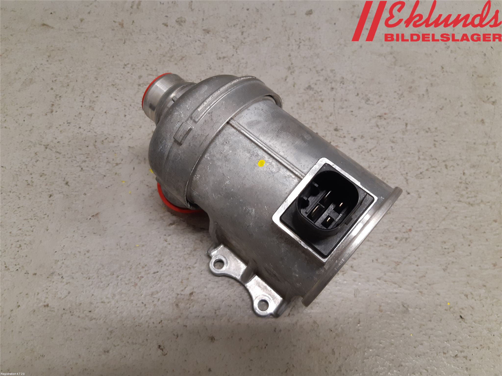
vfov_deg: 53.1
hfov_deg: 67.3
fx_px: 377
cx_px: 251
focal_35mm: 26
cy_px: 188
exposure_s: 1/50
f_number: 1.7
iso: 125
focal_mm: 3.93
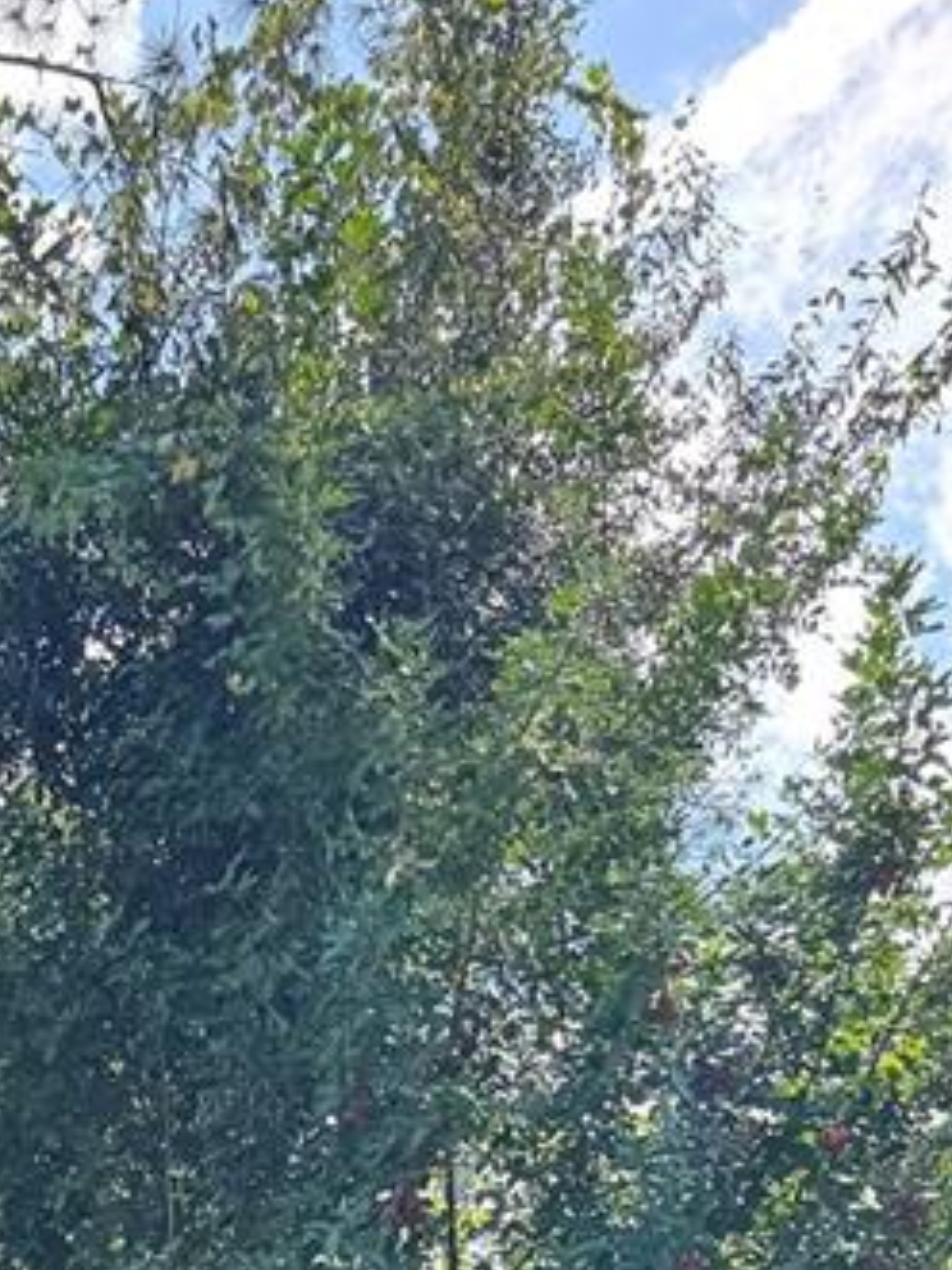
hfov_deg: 15.4
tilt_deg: +6.7
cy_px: 2064
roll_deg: -0.6
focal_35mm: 87
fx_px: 3192
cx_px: -545
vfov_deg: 18.9
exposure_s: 1/853
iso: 80
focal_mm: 6.76
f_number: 1.78
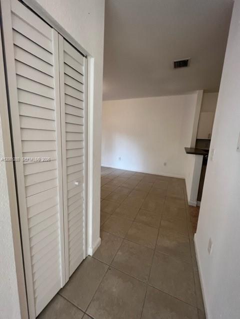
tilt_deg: -8.3
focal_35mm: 13
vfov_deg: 106.2
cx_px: 120
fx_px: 120
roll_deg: -3.6
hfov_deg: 89.9
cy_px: 160
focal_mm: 1.57
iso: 160
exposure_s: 1/60
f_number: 1.8
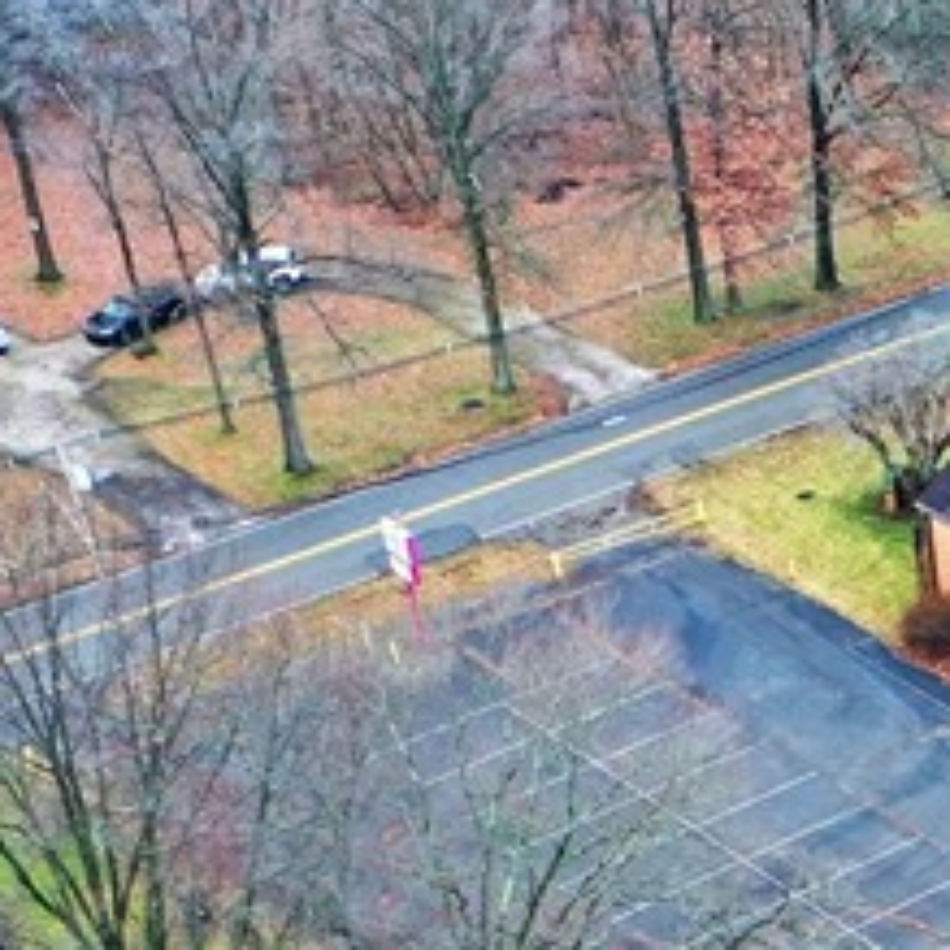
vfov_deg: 14.1
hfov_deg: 13.7
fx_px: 3664
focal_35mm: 118
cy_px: 1310
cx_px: 1492
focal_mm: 10.26
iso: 160
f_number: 2.8
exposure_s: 1/30
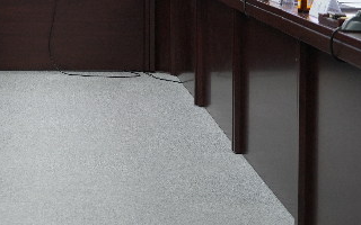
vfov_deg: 11.5
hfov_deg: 18.3
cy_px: -33
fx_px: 1102
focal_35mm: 112
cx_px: 30
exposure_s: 1/50
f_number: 4.5
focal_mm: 44
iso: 500
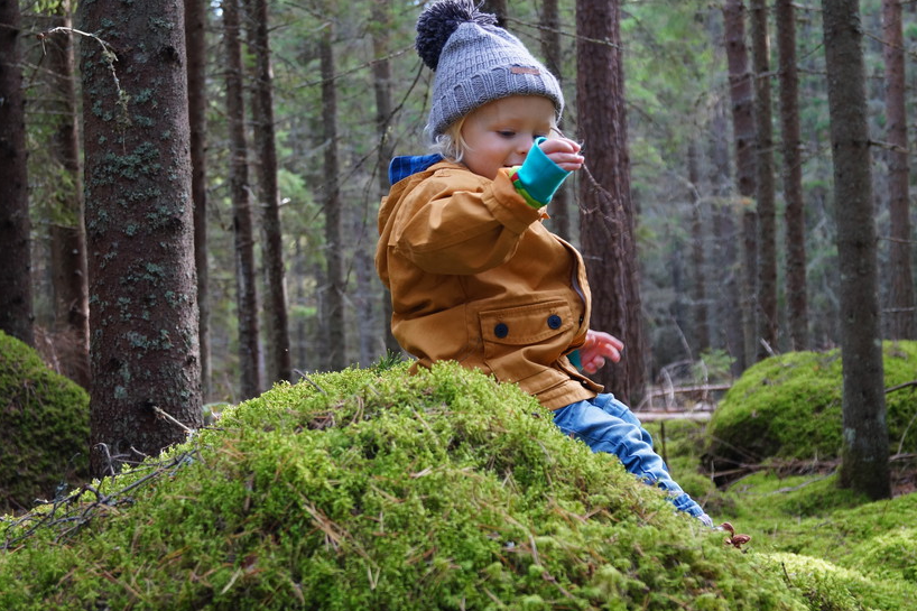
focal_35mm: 62
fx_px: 1568
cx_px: 469
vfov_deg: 22.0
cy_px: 284
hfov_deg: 32.6
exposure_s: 1/60
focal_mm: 35
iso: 500
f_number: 5
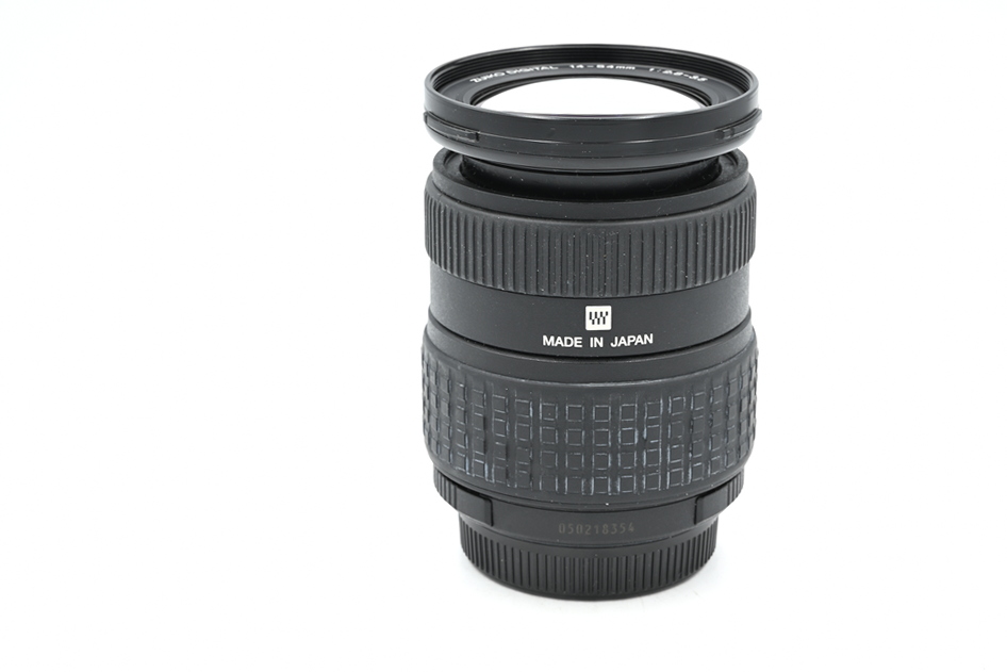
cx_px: 504
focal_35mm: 75
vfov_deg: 18.2
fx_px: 2098
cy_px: 336
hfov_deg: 27.0
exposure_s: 1/13
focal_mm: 75
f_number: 16
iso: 200
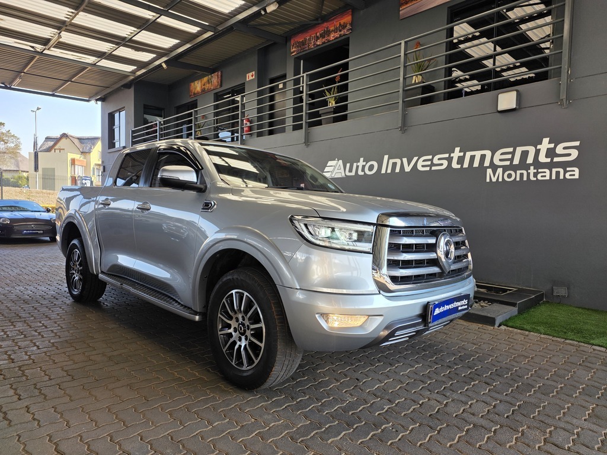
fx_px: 403
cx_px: 304
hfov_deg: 73.9
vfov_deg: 58.9
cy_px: 228
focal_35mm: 23
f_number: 1.7
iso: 16
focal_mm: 6.25
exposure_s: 1/100
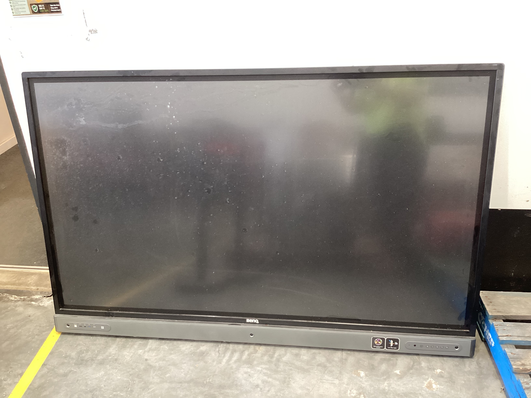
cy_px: 199
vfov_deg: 45.4
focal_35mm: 31
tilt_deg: -27.9
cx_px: 266
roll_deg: +3.1
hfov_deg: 58.4
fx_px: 476
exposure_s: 1/50
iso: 200
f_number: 2.4
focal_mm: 3.3
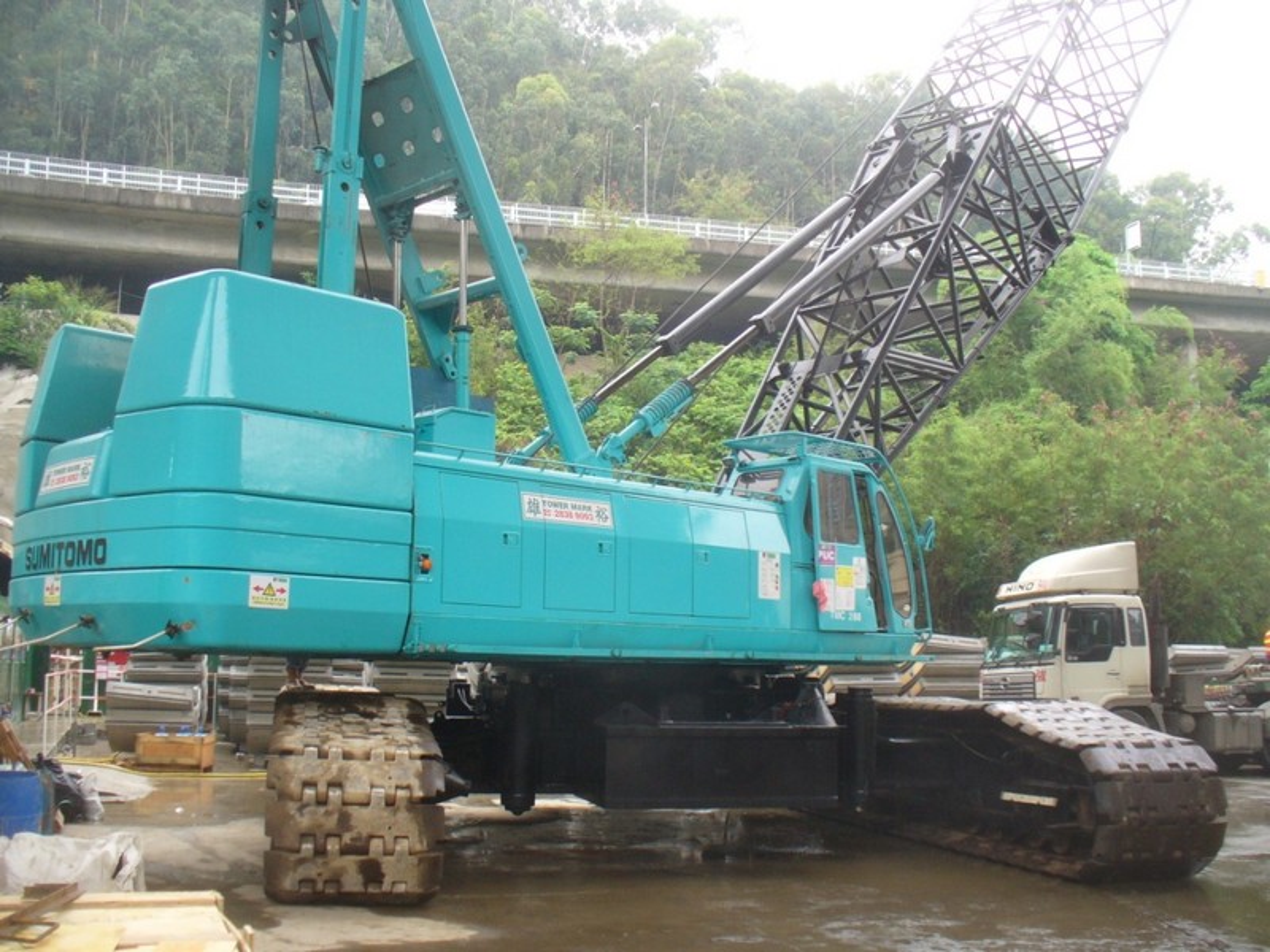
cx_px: 635
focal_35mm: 37
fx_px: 1357
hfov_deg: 50.1
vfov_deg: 38.7
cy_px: 476
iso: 150
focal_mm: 6.1
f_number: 2.8
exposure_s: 1/25
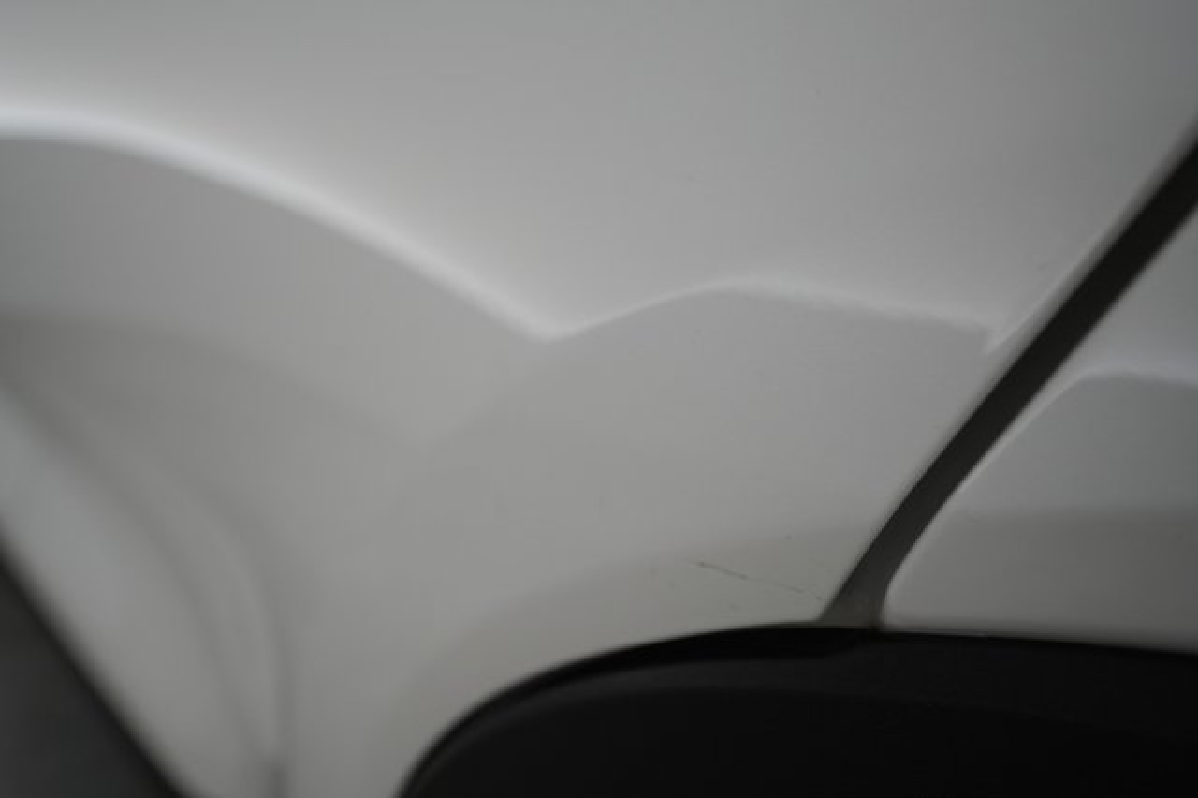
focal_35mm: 28
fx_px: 931
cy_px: 399
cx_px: 599
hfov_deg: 65.5
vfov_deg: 46.4
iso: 1250
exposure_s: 1/100
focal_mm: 28
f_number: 5.6
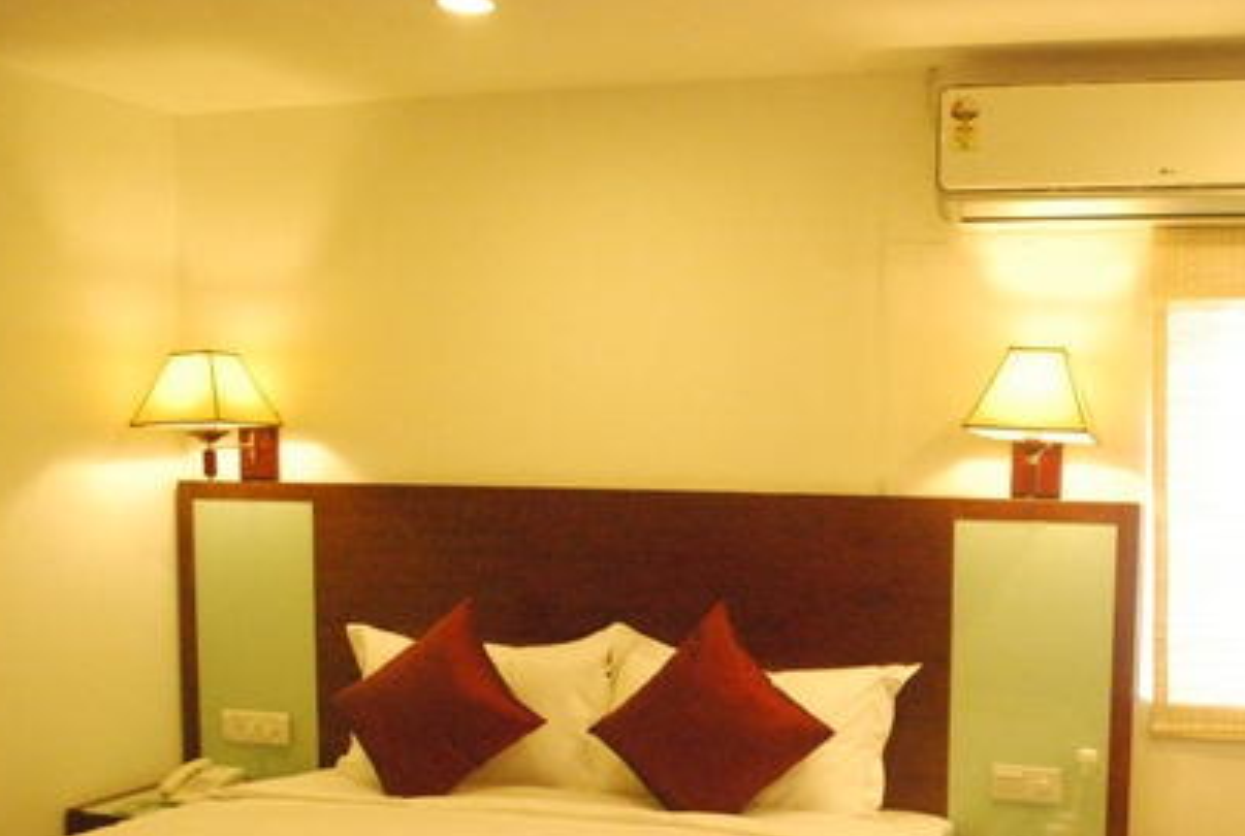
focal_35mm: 43
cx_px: 898
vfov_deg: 30.6
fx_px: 1490
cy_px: 660
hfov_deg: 44.2
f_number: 4.5
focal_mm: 18
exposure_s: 1/100
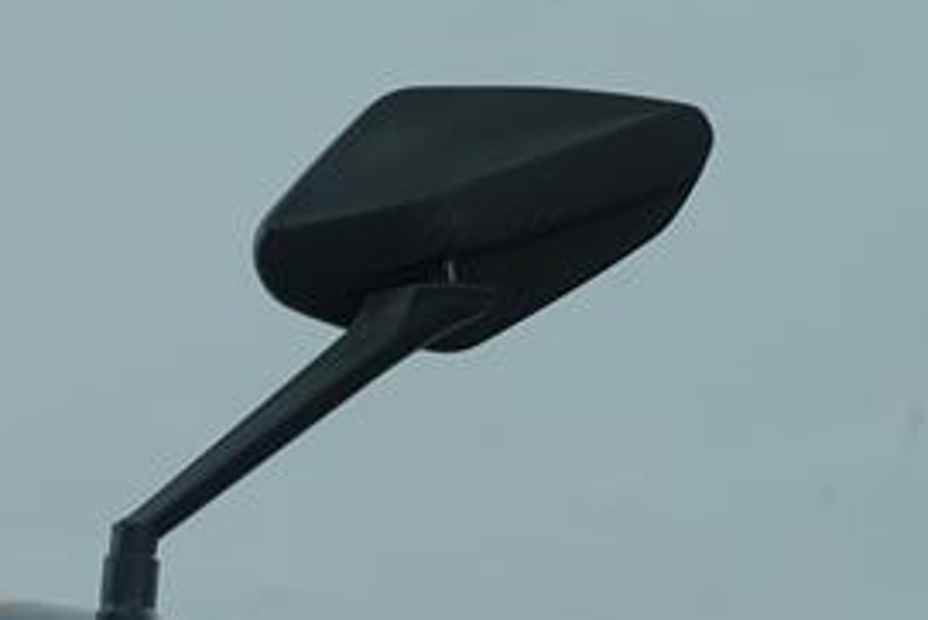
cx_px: -589
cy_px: 1101
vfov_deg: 4.9
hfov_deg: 7.3
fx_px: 7144
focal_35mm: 277
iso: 250
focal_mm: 47
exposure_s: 1/100
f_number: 4
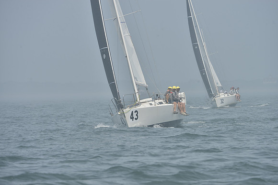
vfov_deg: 4.6
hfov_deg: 6.9
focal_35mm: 300
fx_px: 2317
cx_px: 139
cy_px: 92
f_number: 9
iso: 280
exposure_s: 1/1000
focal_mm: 300
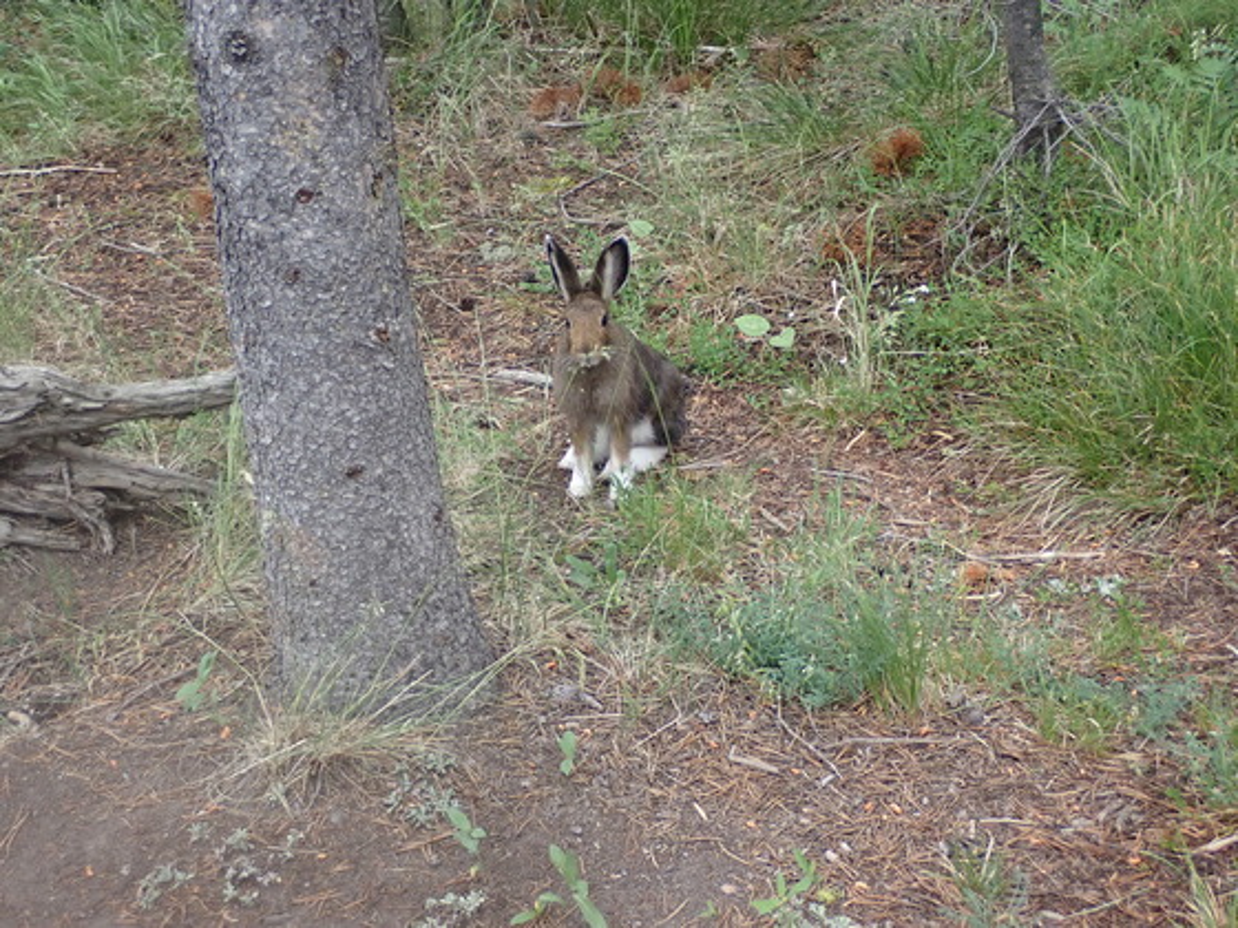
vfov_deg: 23.7
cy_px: 464
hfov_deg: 31.2
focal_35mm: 62
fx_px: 2217
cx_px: 619
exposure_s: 1/60
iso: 320
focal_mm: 11.09
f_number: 3.6
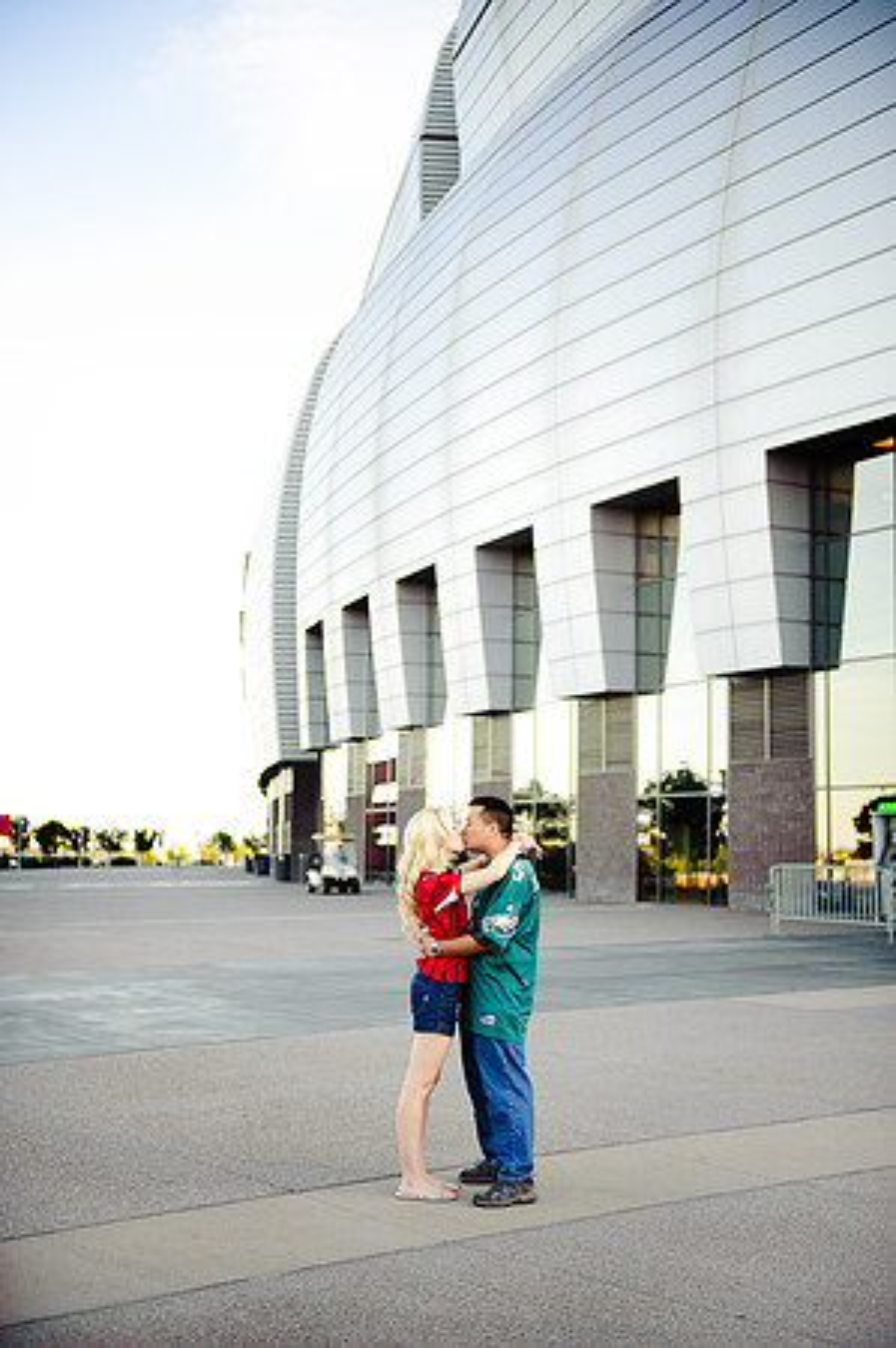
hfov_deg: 28.0
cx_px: 448
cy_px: 674
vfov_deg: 41.2
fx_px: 1796
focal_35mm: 48
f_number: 2.8
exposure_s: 1/400
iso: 200
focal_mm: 48
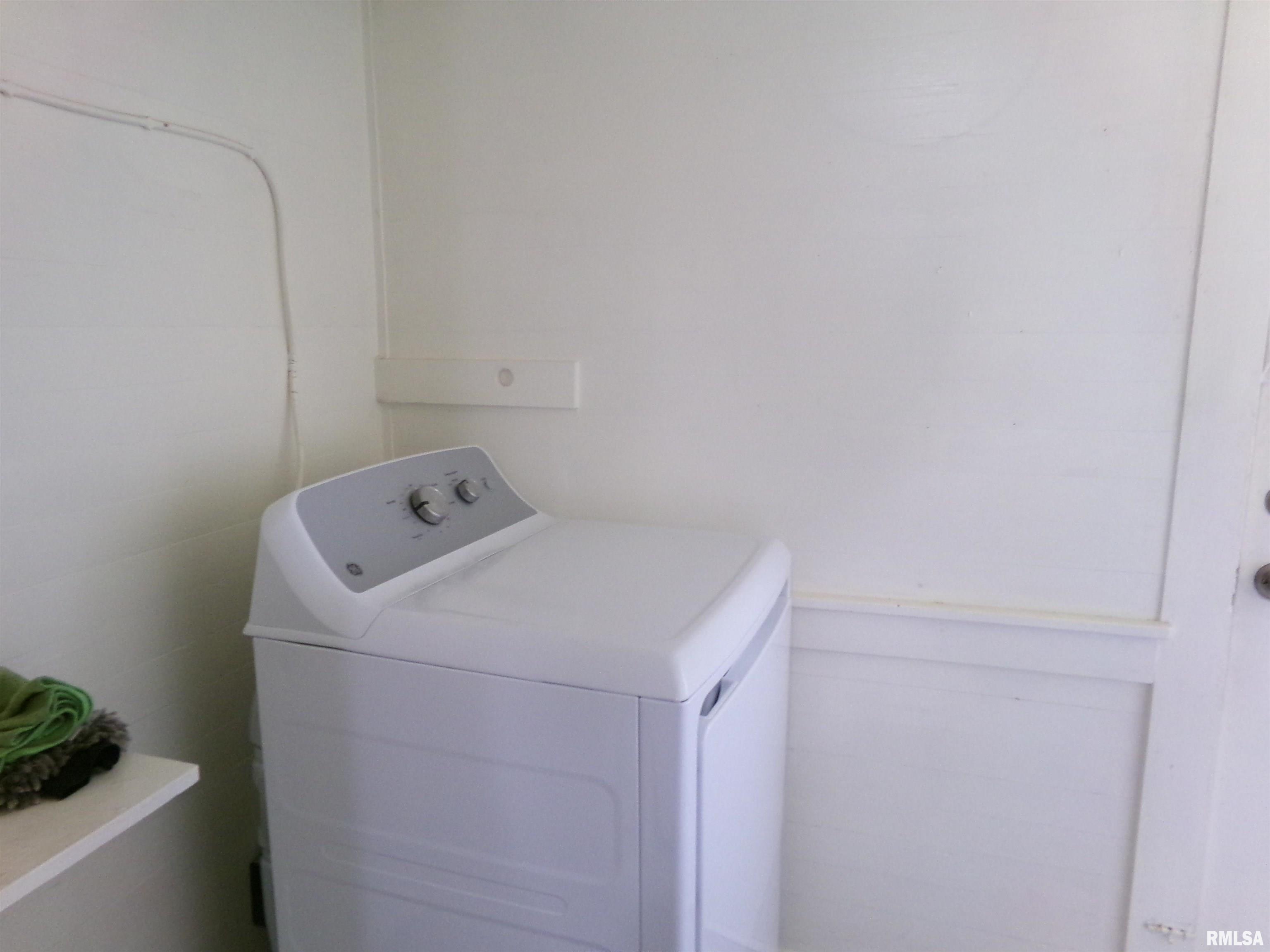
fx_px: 881
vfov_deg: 56.8
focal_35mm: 24
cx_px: 635
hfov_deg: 71.6
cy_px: 476
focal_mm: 4.3
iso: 543
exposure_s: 1/17
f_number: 3.7
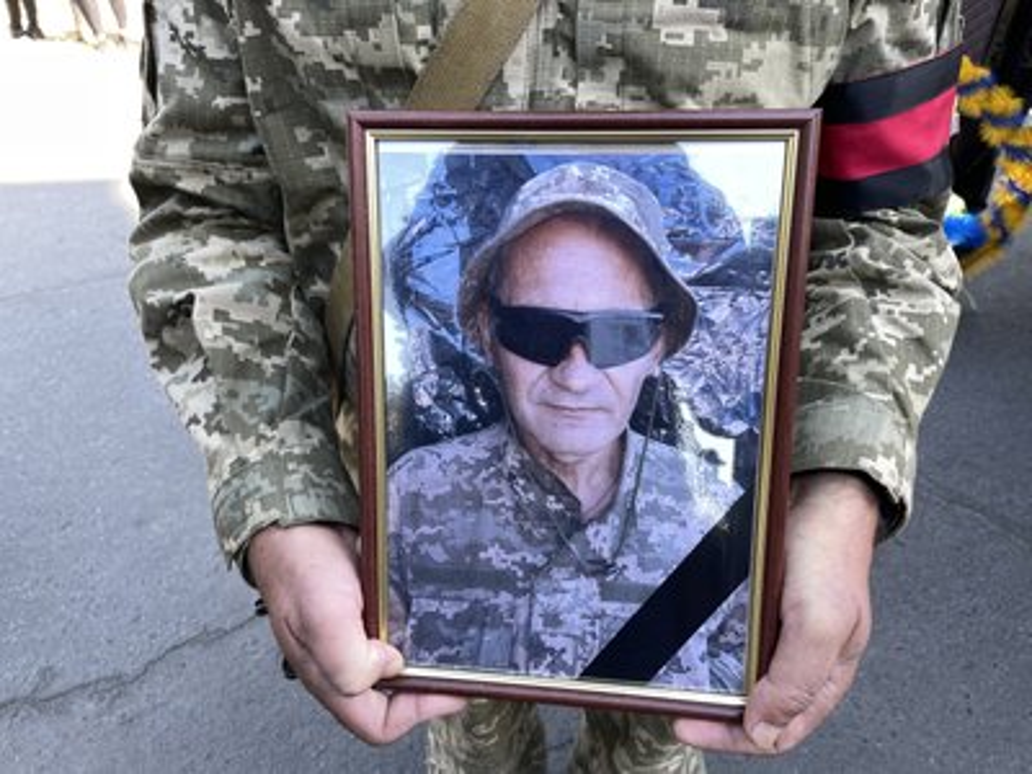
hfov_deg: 67.3
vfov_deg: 53.1
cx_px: 516
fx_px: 775
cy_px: 387
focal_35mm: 26
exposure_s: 1/141
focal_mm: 4.2
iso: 32
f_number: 1.6
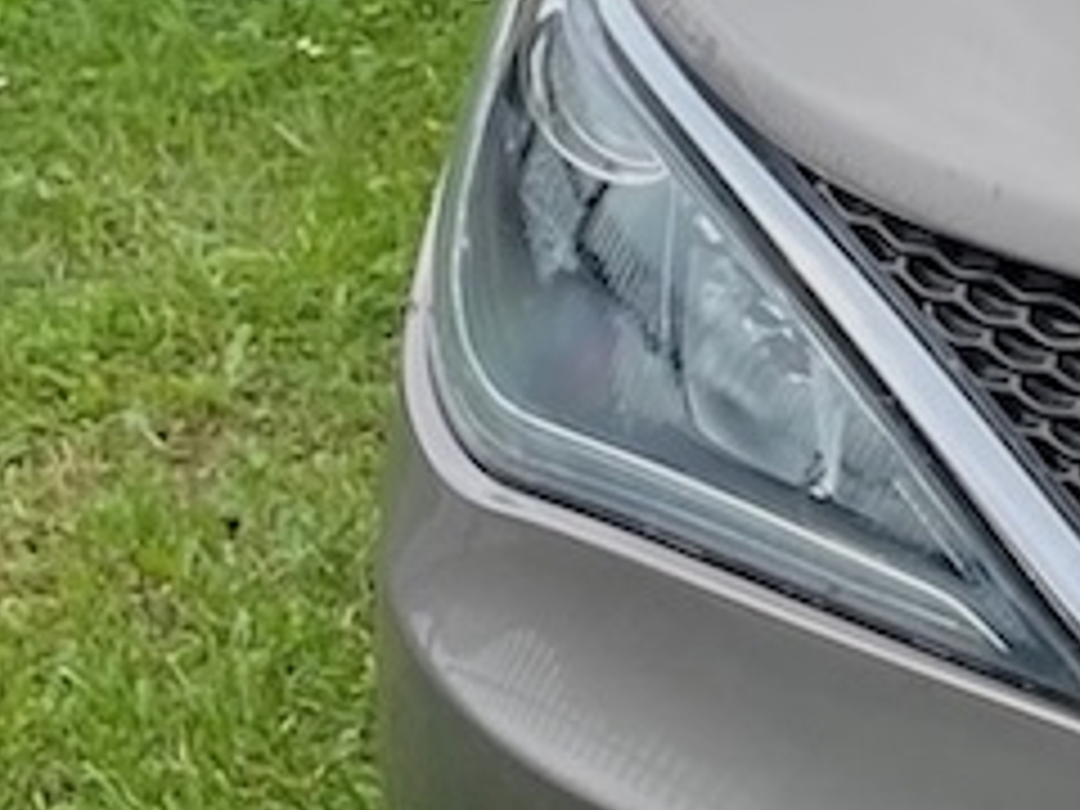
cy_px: 119
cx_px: 2493
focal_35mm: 146
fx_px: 4555
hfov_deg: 11.5
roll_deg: +0.8
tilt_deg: -14.7
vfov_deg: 10.1
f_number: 1.6
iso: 32
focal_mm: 4.2
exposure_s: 1/1825
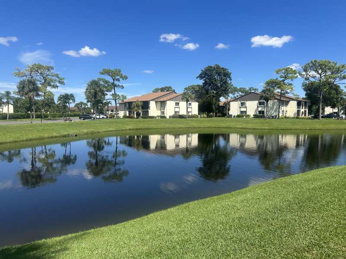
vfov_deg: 56.8
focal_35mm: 24
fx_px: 240
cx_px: 173
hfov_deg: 71.6
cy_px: 130
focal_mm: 6.86
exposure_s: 1/5000
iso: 80
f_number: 1.78
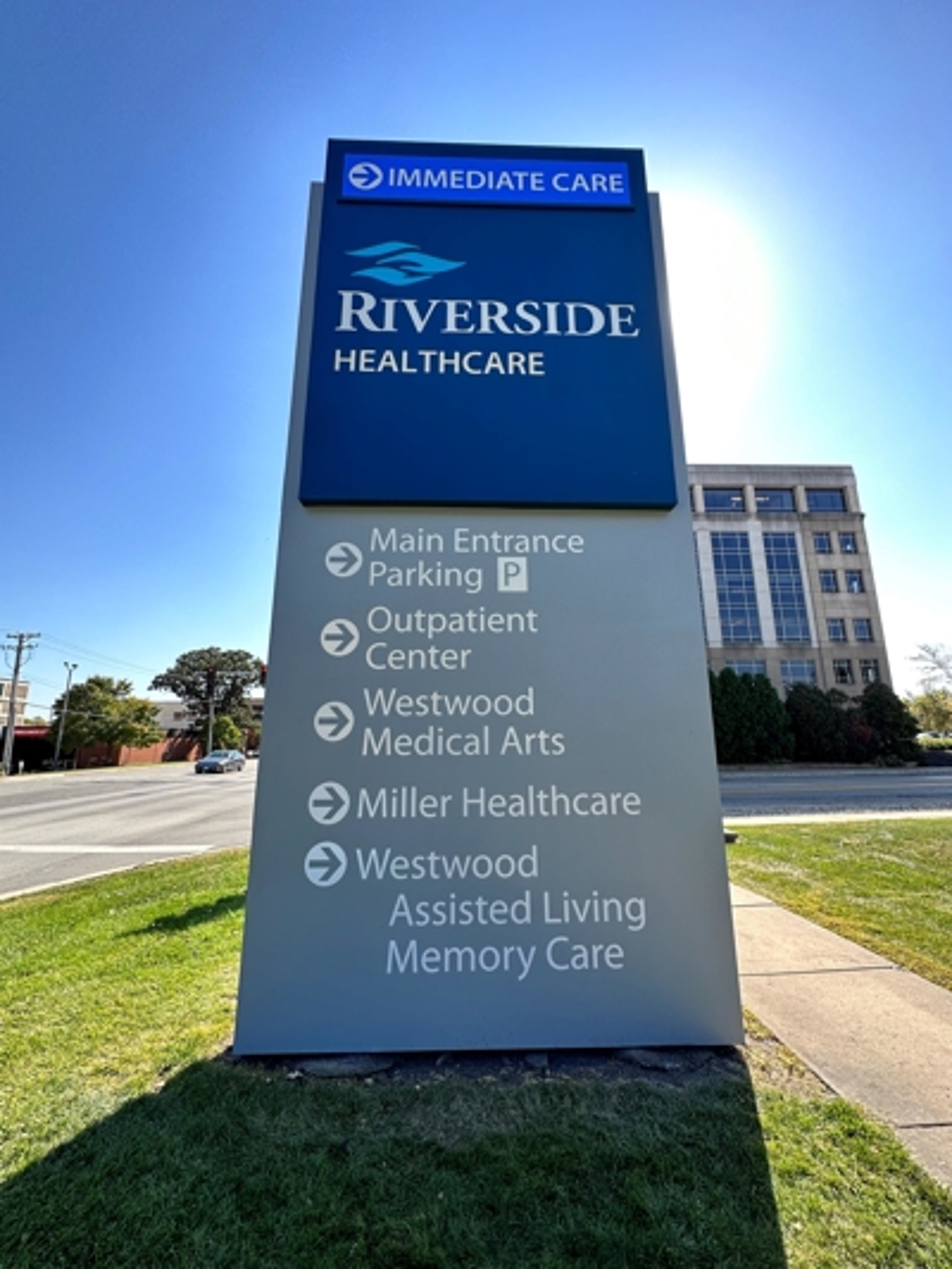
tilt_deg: +12.8
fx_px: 513
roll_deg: +0.6
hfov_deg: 85.7
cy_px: 634
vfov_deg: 102.1
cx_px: 476
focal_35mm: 14
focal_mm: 2.22
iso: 40
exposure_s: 1/419
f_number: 2.2
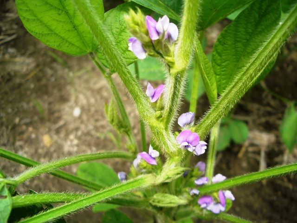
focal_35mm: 35
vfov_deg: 40.7
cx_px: 148
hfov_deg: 52.6
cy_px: 112
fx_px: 300
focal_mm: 5.8
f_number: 2.6
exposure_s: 1/250
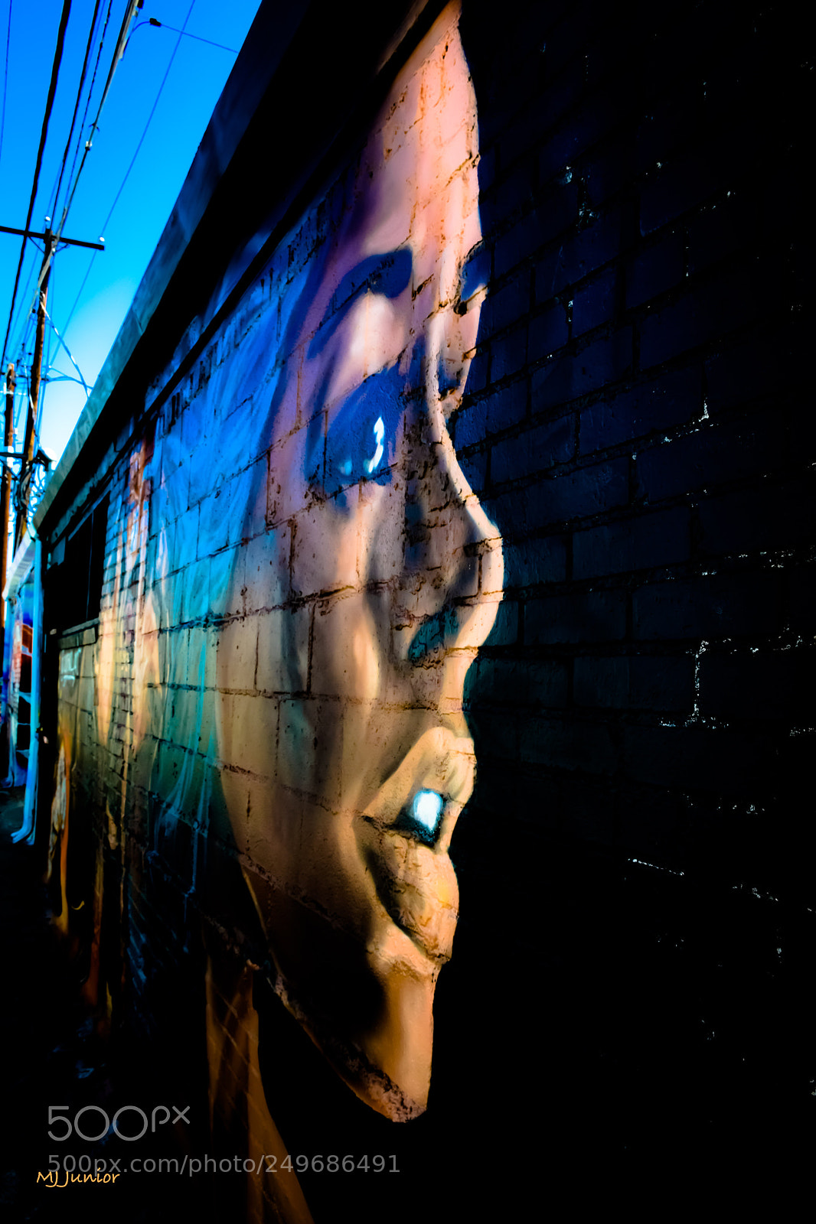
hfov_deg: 47.9
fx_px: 918
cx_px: 408
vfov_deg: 67.4
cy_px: 612
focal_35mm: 27
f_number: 10
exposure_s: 1/200
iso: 400
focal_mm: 18
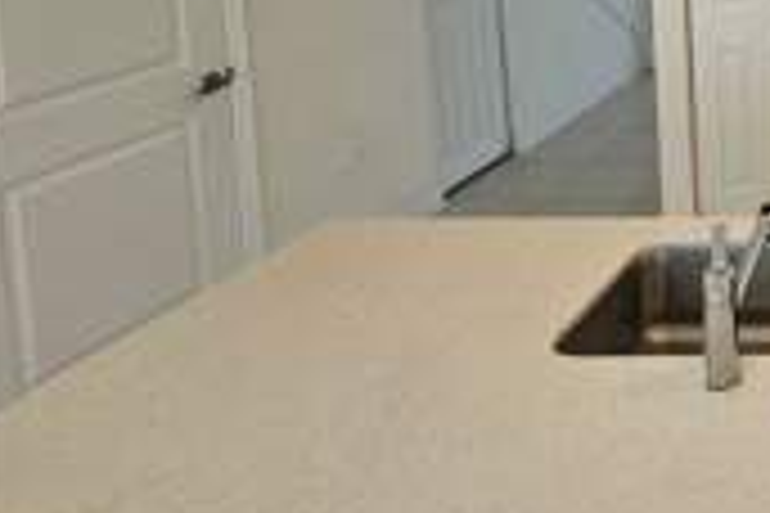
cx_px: 1049
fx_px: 813
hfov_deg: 33.3
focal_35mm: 38
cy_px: -130
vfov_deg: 29.3
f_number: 2.2
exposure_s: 1/60
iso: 50
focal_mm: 2.2
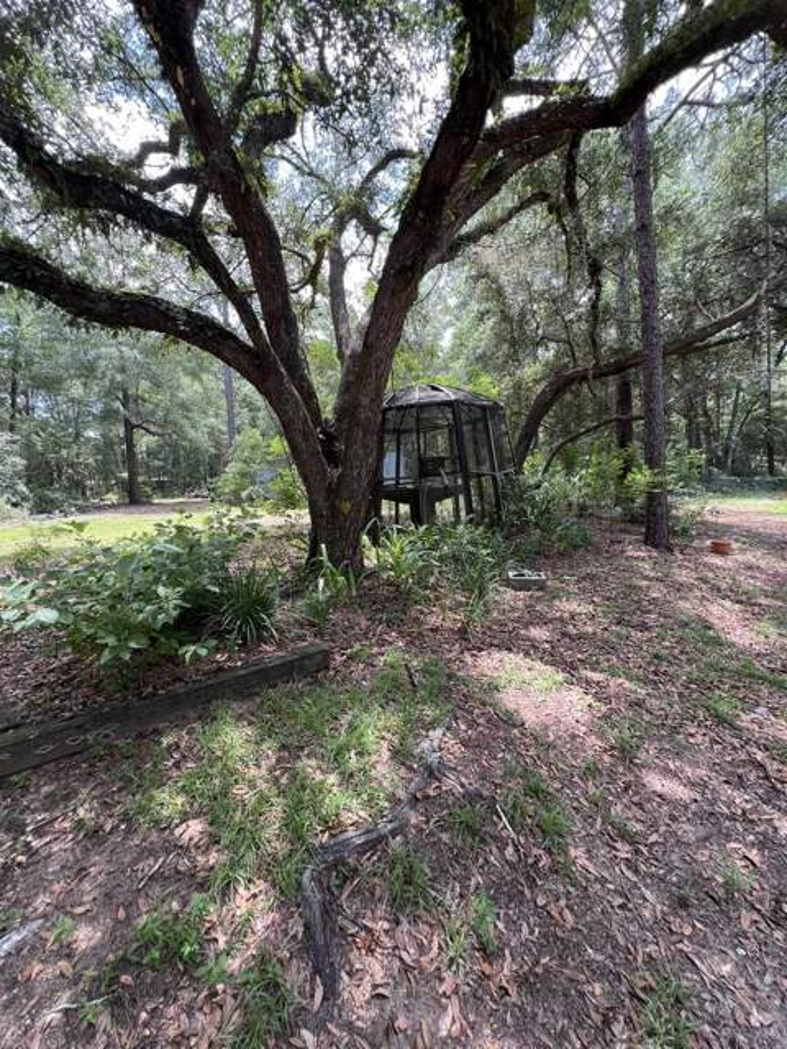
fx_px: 394
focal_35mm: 13
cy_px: 524
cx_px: 394
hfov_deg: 89.9
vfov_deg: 106.2
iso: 40
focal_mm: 1.57
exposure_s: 1/99
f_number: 1.8
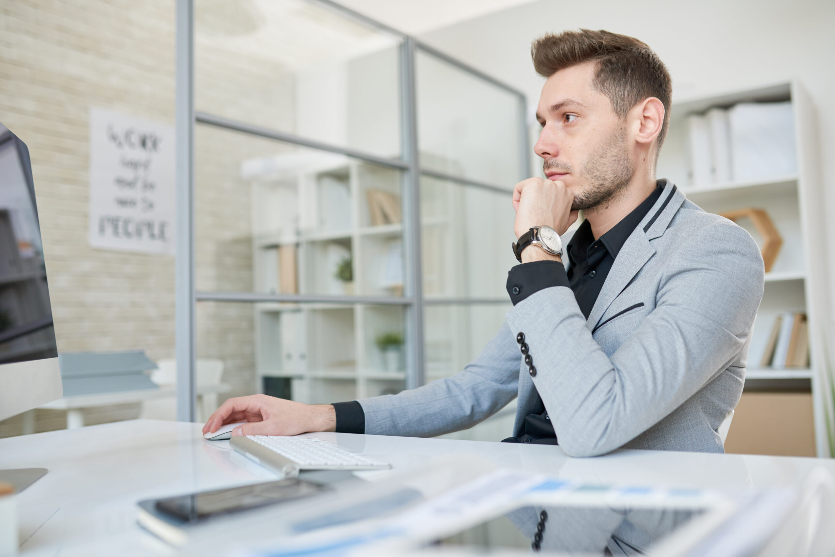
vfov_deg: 37.9
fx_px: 812
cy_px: 278
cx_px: 418
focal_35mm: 35
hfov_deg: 54.4
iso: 400
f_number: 2.5
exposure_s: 1/160
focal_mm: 35
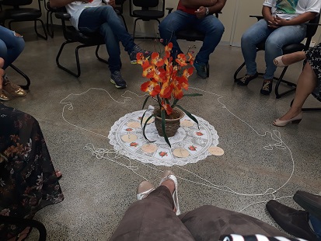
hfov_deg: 65.3
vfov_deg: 51.4
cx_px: 160
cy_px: 120
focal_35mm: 27
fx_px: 250
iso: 80
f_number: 1.7
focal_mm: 3.71
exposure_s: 1/40
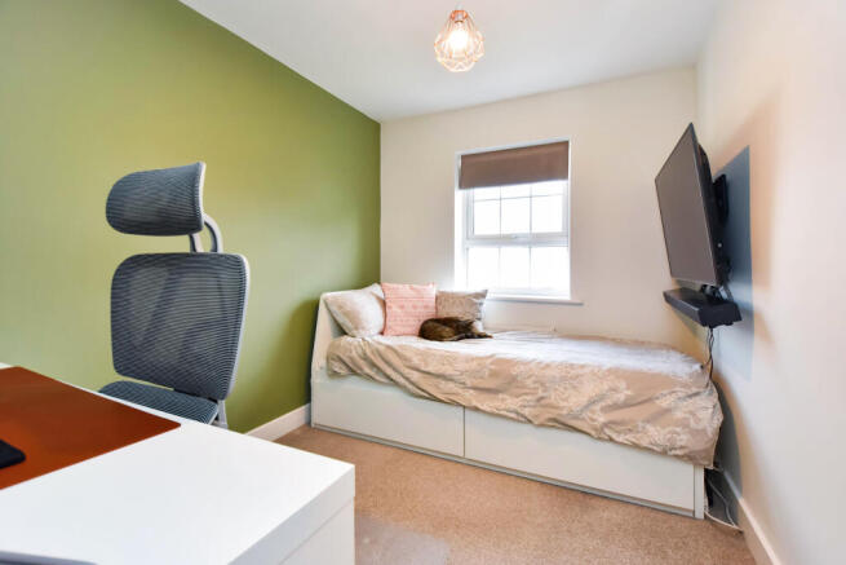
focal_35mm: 15
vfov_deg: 77.4
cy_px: 282
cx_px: 423
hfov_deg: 100.4
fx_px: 353
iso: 800
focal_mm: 10
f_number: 4.5
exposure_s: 1/160
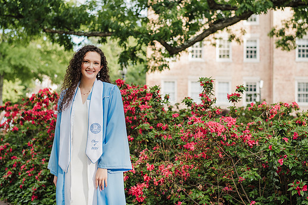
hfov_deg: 35.6
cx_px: 153
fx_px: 479
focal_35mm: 56
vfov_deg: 24.2
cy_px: 94
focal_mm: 50
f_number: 2.5
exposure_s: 1/500
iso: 200
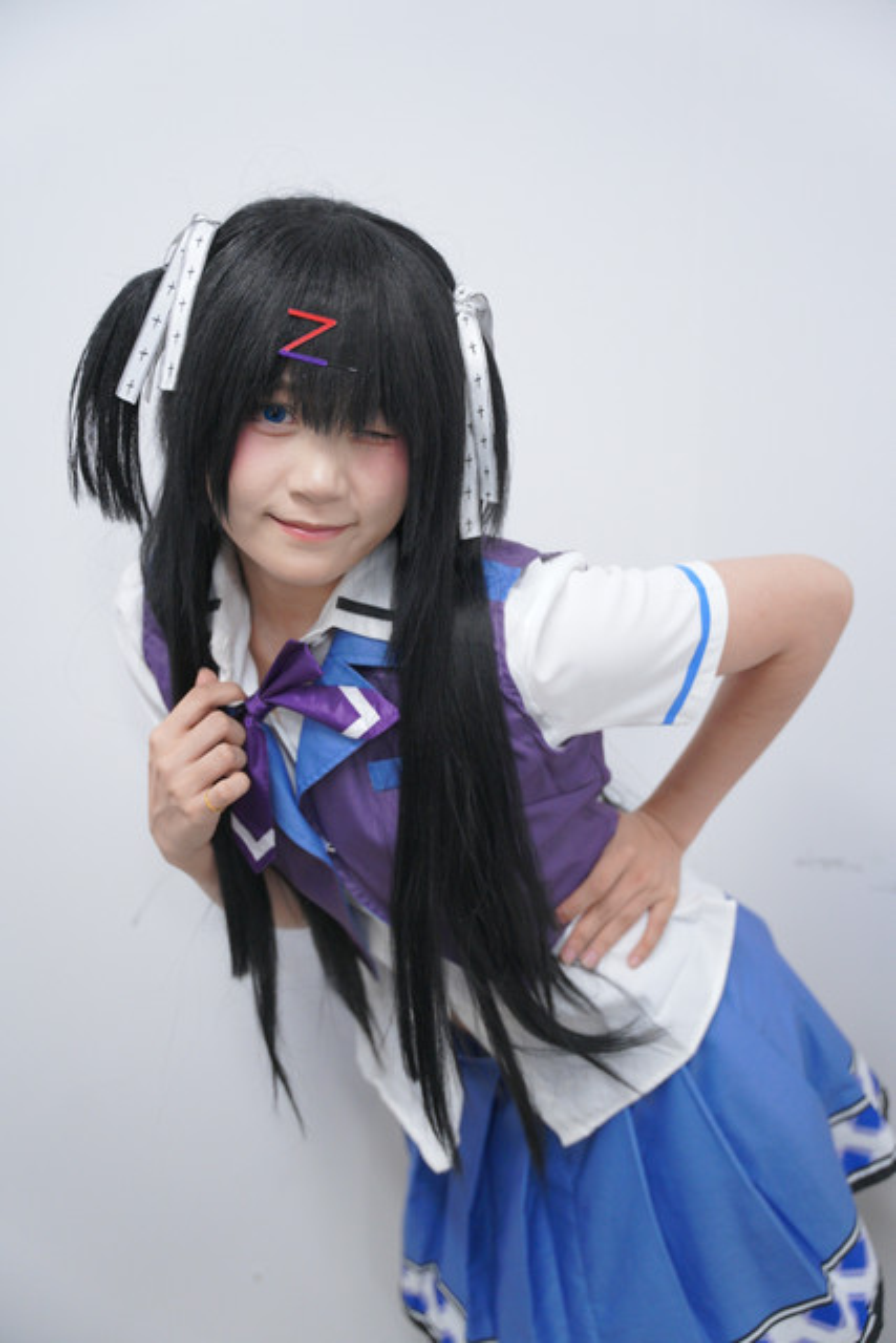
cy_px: 672
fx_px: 1560
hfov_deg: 32.1
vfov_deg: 46.6
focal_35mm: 42
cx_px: 448
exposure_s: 1/320
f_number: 2.8
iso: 3200
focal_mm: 41.8
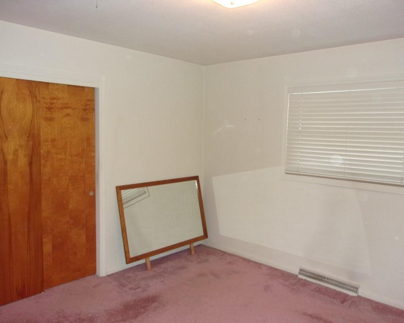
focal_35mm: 29
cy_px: 164
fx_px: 347
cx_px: 203
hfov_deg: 60.5
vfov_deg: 49.9
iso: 320
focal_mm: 4.9
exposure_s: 1/34
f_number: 3
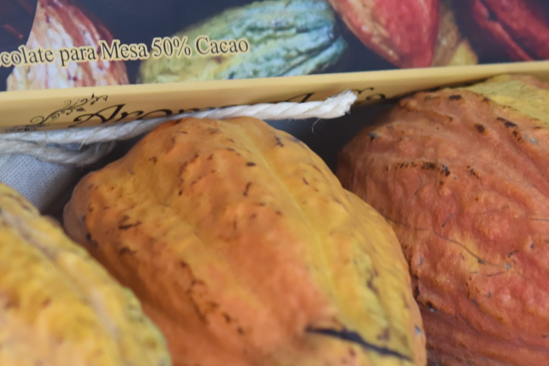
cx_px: 136
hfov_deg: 4.7
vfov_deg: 3.1
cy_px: 31
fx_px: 6694
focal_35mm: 439
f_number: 4.8
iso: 640
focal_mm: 110
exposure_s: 1/60
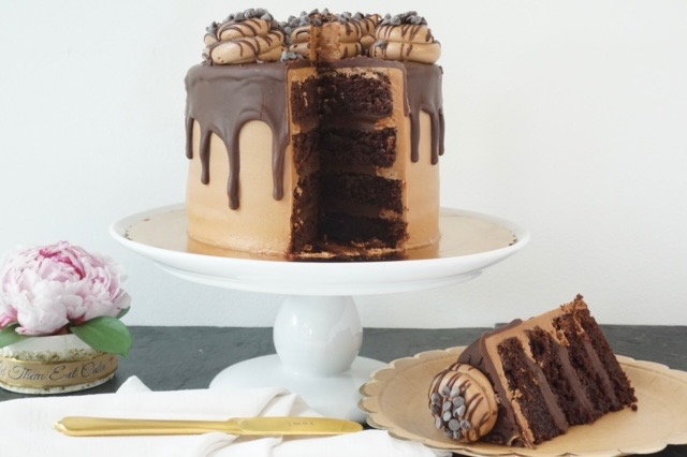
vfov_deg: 25.7
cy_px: 228
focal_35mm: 52
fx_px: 1001
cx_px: 344
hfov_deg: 37.9
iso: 2500
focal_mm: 35
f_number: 11
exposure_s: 1/60
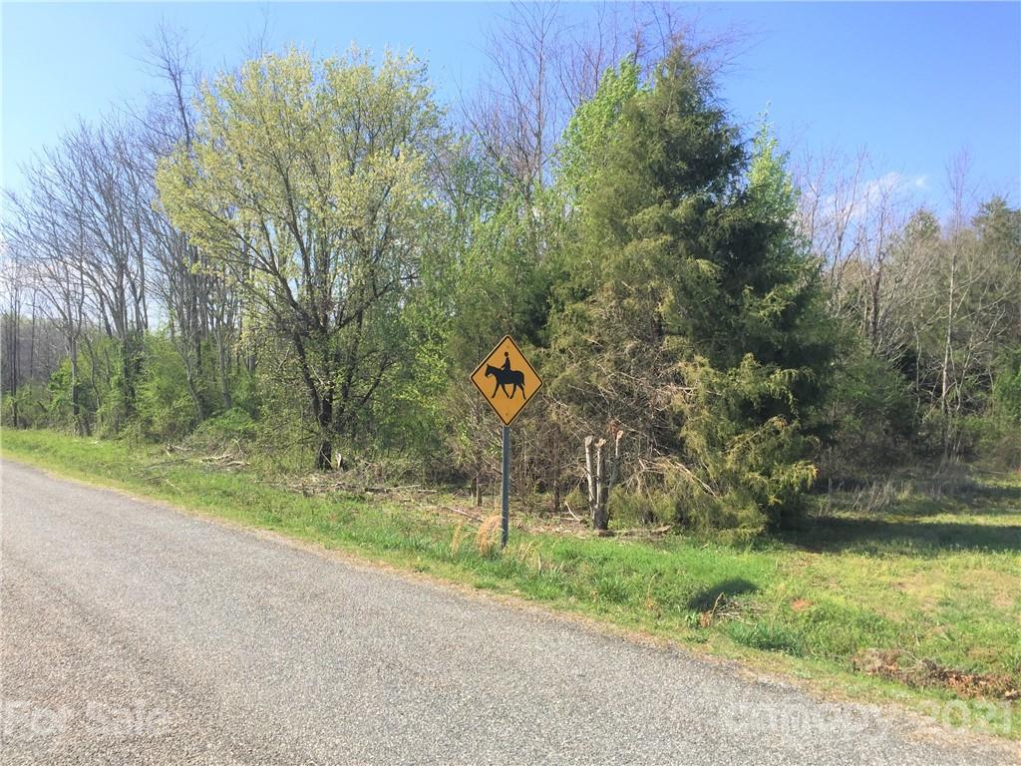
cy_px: 383
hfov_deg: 61.7
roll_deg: -2.9
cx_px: 510
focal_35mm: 29
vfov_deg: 48.2
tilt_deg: -3.1
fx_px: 855
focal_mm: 4.15
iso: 32
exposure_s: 1/1199
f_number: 2.2
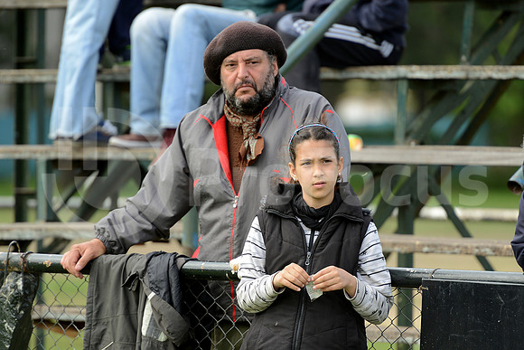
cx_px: 262
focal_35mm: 270
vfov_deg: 5.1
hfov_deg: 7.6
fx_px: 3931
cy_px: 175
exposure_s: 1/320
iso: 400
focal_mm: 270
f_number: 4
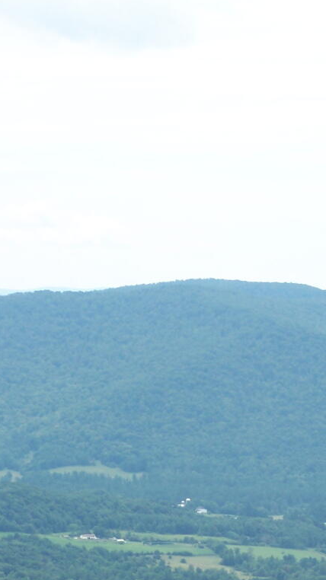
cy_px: 486
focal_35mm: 205
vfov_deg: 10.5
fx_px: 3154
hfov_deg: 5.9
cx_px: 265
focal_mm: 17.5
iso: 80
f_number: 3.2
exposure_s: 1/640
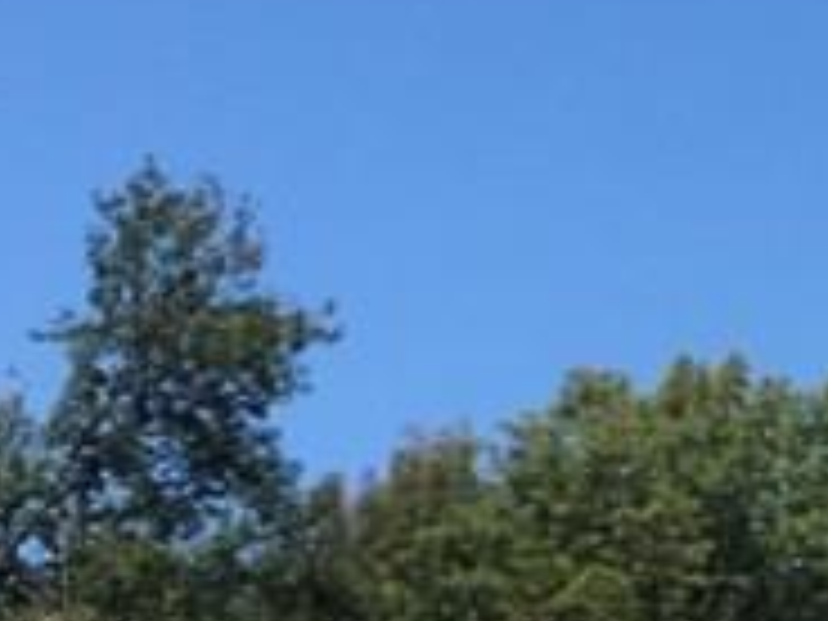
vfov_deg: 9.1
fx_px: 3731
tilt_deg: +6.9
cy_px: 1084
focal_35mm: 156
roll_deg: +1.5
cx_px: 1629
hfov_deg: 11.5
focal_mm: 3.99
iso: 20
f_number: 1.8
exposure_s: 1/2591
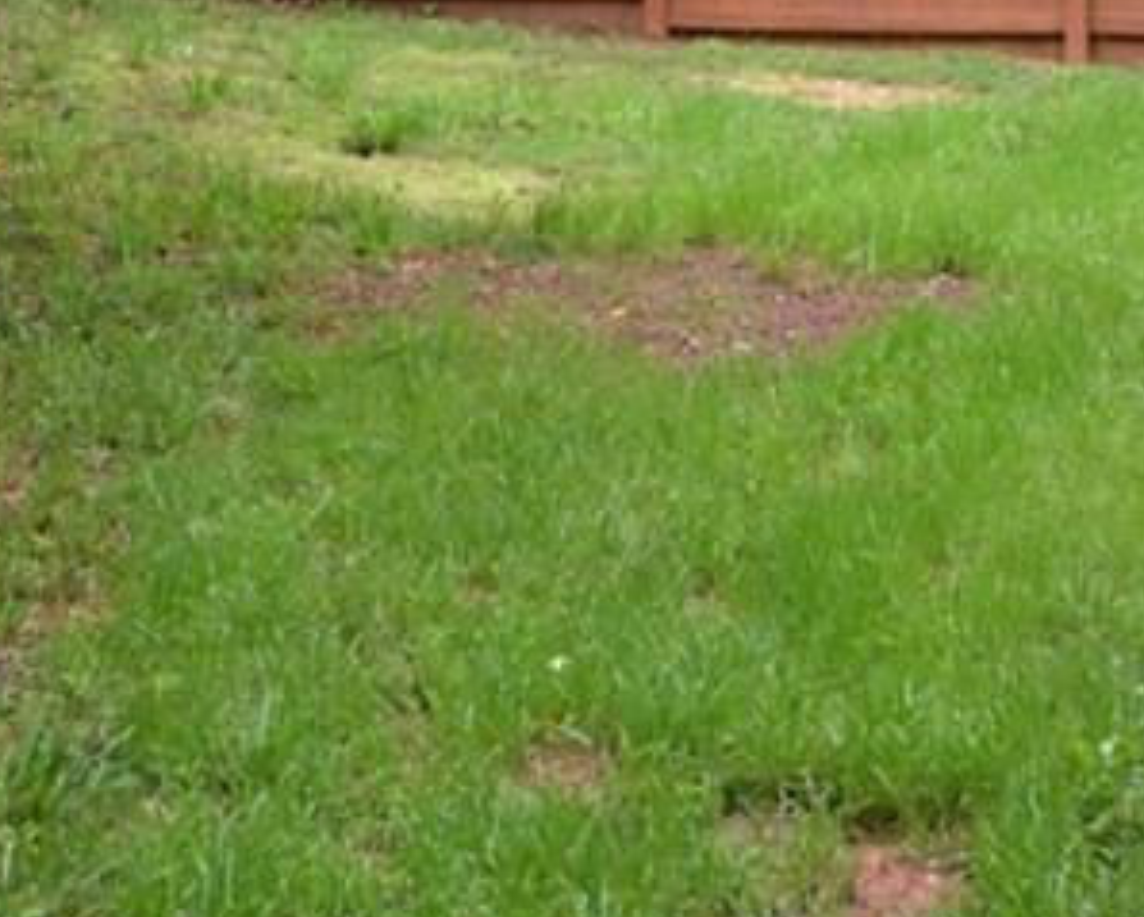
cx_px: 622
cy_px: -238
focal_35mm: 87
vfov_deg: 16.8
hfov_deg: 22.0
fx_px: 2949
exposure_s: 1/80
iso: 400
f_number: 4.5
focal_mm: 18
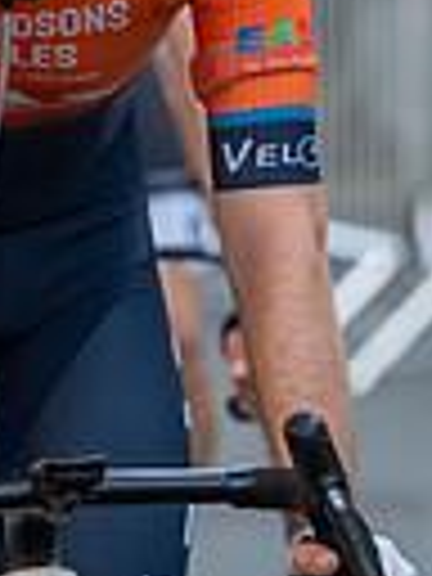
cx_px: -166
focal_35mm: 649
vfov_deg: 3.1
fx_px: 10799
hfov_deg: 2.3
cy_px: 7
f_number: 4
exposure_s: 1/640
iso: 1250
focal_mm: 149
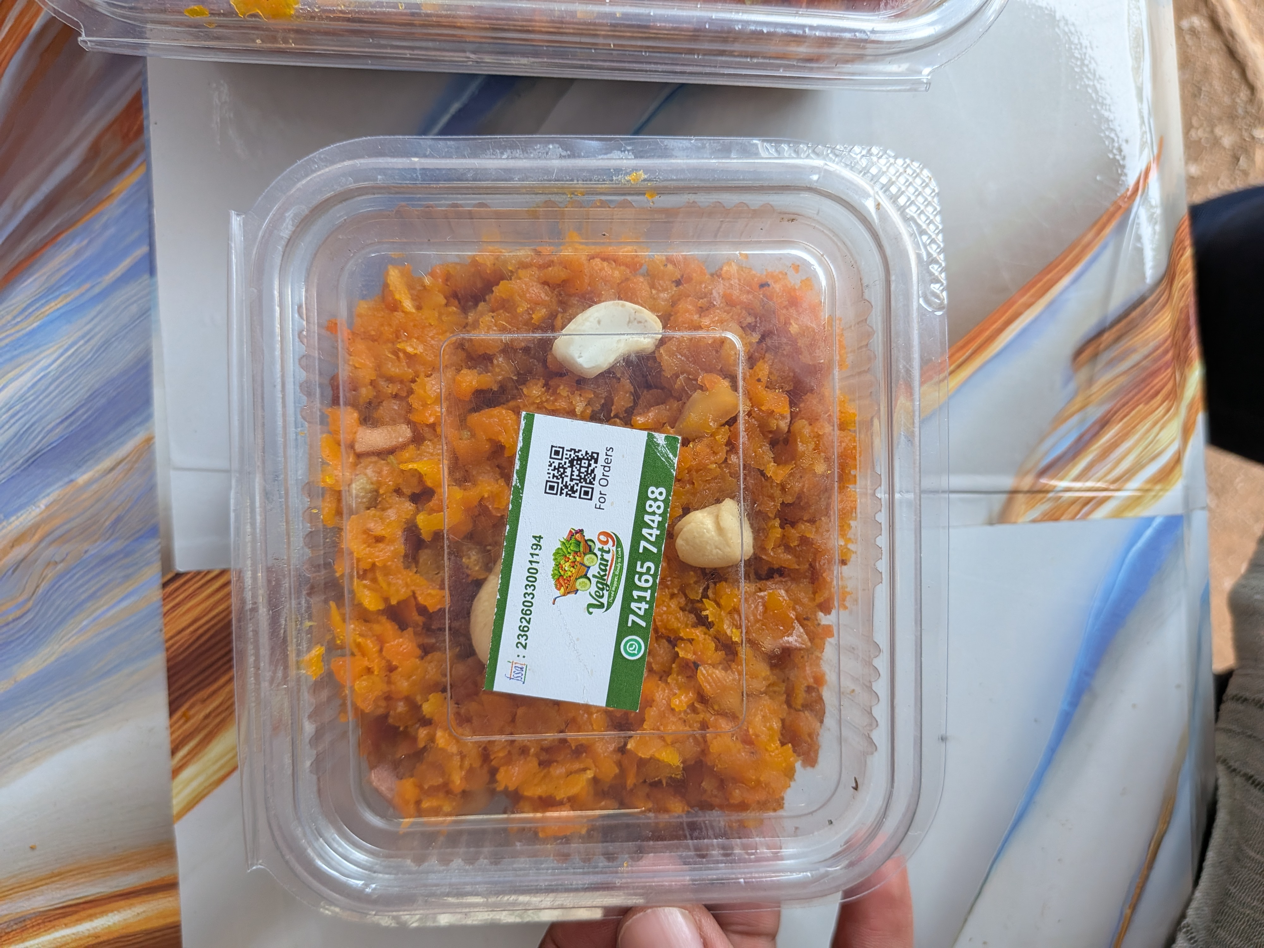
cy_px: 474
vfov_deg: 56.8
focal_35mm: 24
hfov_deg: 71.6
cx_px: 632
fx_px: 876
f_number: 1.7
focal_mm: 4.53
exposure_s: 1/102
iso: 128
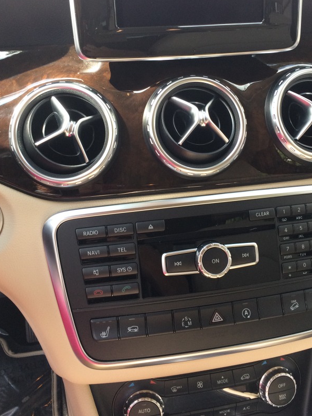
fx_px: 469
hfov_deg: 36.8
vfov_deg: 47.6
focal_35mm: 39
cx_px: 170
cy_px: 167
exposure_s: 1/120
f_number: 2.2
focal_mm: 4.15
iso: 64
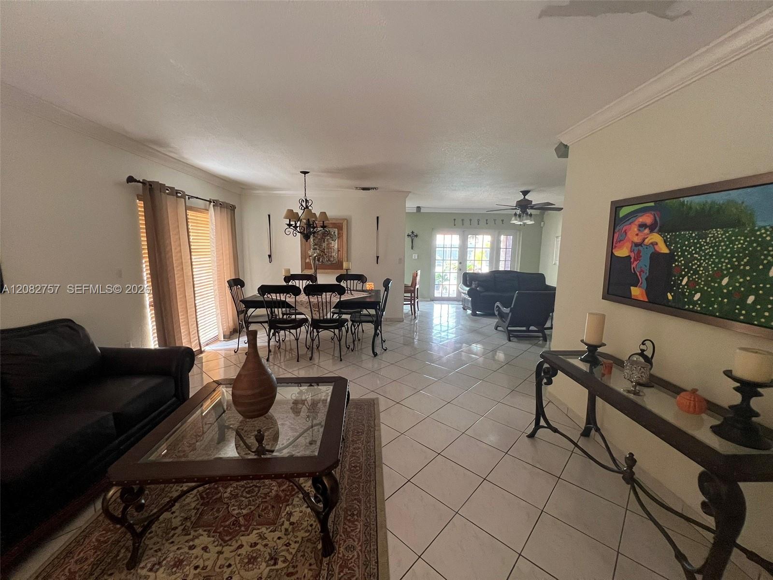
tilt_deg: -8.3
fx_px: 290
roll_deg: -0.3
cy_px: 290
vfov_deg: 89.9
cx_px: 386
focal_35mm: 13
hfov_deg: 106.2
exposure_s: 1/60
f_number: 1.8
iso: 400
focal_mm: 1.57
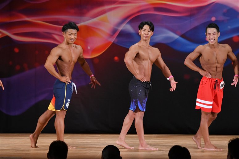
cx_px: 120
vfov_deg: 5.7
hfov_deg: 8.6
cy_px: 80
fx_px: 1593
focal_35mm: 240
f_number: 5.6
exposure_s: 1/400
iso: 3200
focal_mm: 160
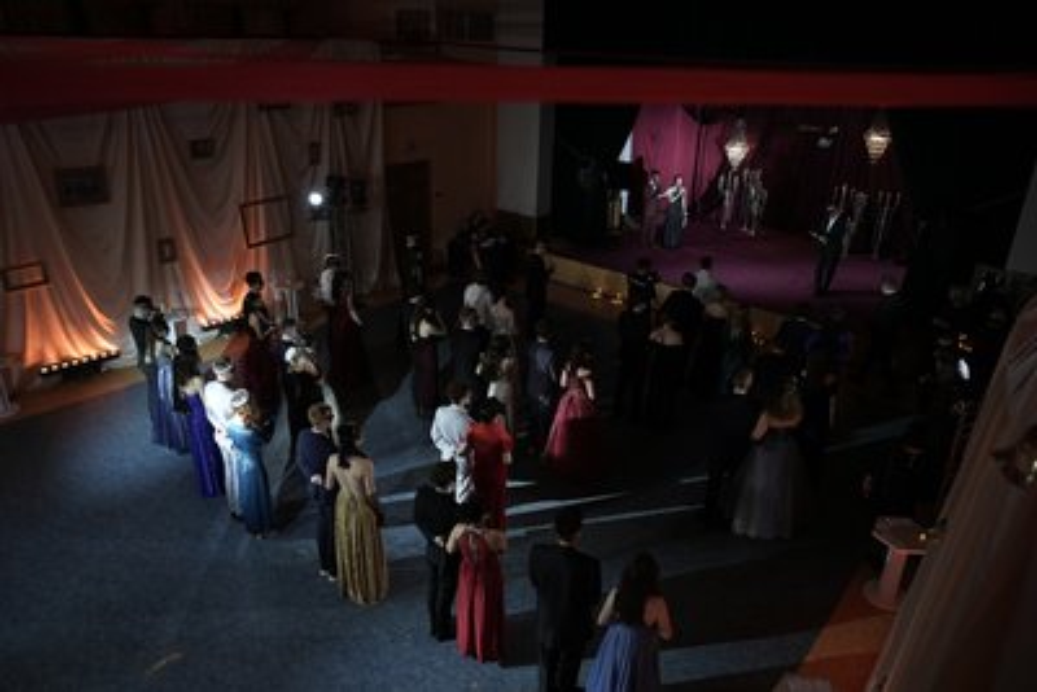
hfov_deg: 73.7
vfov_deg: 53.2
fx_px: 692
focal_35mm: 24
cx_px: 518
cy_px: 346
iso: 640
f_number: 2.8
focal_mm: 24
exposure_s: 1/200
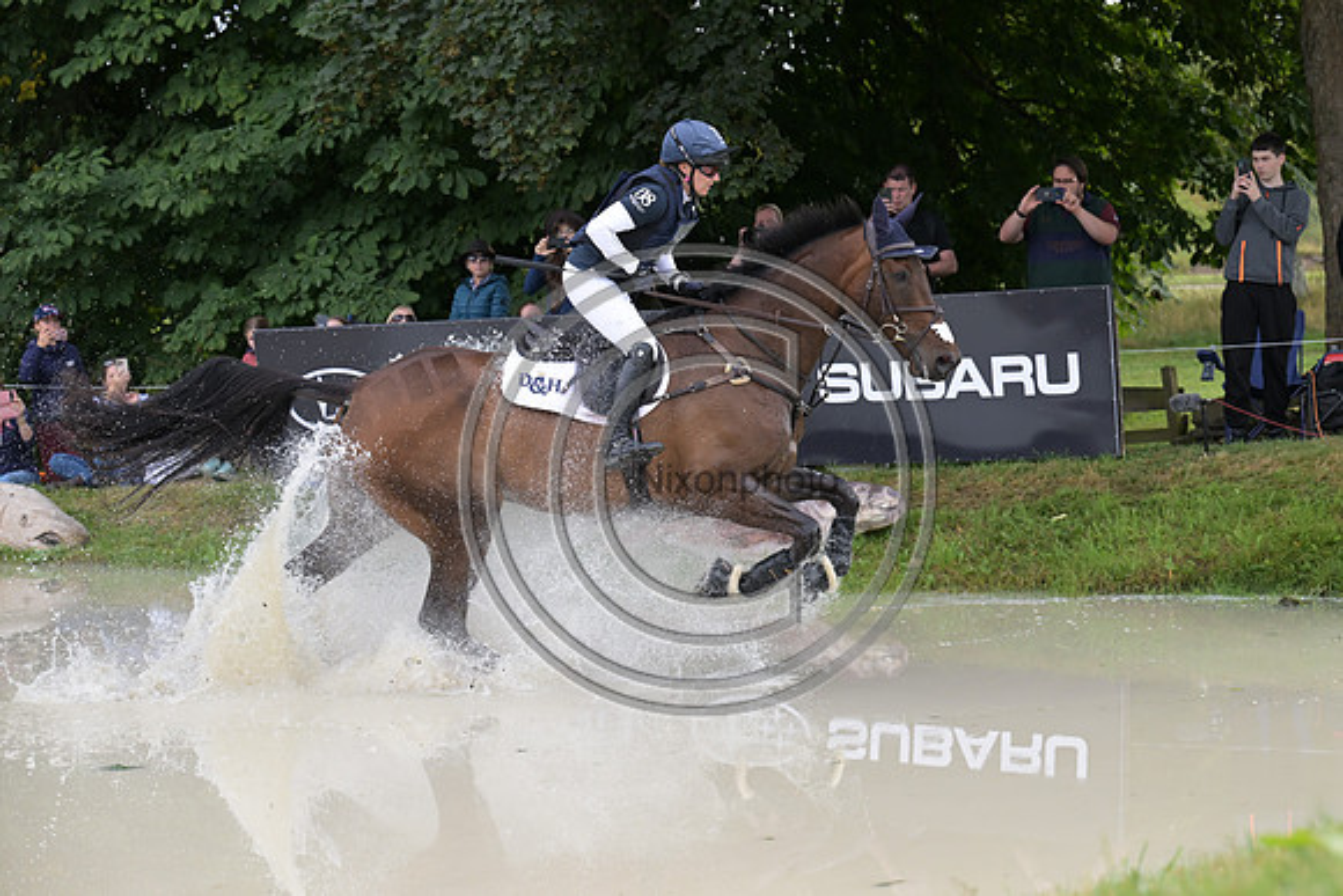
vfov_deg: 13.6
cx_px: 672
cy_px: 448
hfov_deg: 20.2
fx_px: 3769
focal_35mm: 101
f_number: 5.6
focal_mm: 101
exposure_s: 1/1250
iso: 1400
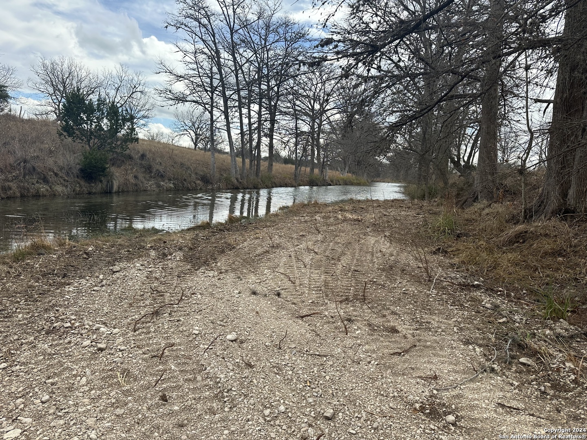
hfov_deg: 71.6
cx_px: 294
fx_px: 407
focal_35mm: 24
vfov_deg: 56.8
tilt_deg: -4.6
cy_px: 220
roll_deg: -3.8
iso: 80
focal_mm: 6.86
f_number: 1.78
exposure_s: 1/2882
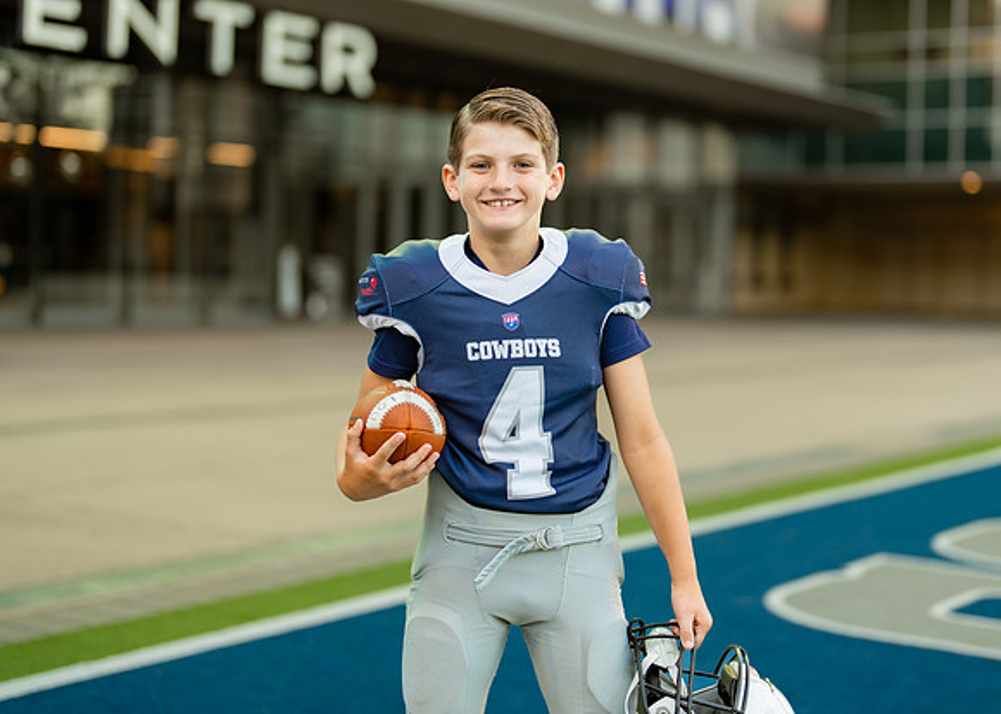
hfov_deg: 32.0
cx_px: 580
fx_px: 1744
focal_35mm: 61
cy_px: 299
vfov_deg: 23.1
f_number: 1.2
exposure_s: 1/400
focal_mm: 50
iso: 100
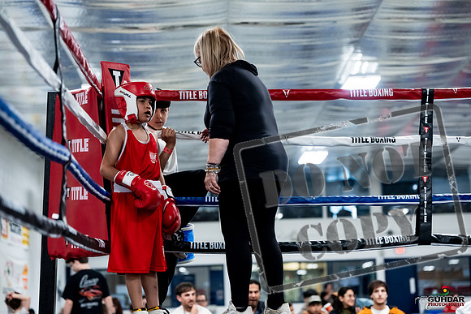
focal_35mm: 70
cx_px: 236
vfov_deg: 19.5
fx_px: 916
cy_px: 157
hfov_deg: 28.8
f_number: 2.2
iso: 4000
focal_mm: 70
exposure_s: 1/800
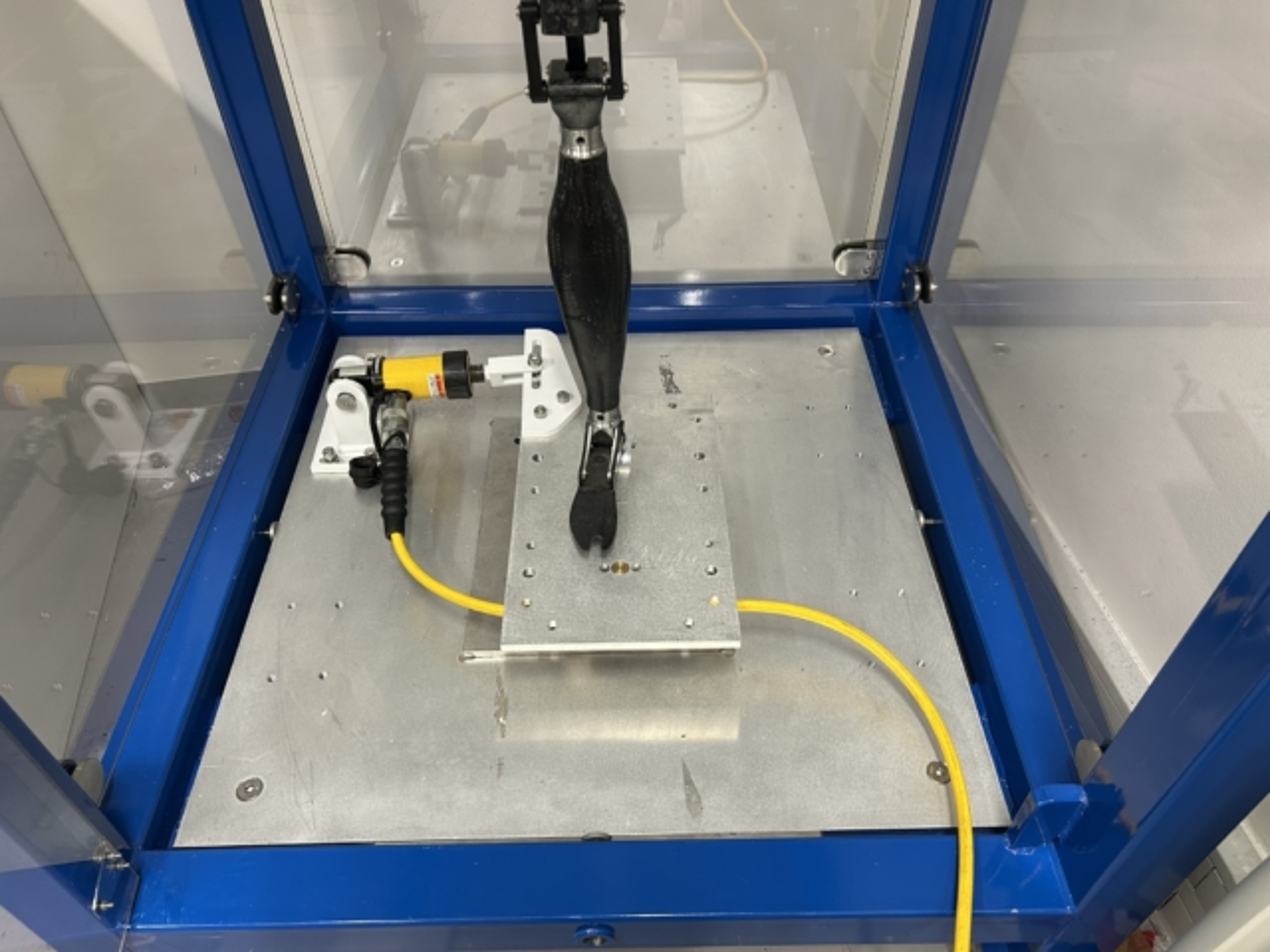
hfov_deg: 67.3
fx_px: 954
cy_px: 476
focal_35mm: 26
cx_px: 635
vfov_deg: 53.1
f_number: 1.5
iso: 100
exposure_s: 1/50
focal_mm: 5.7
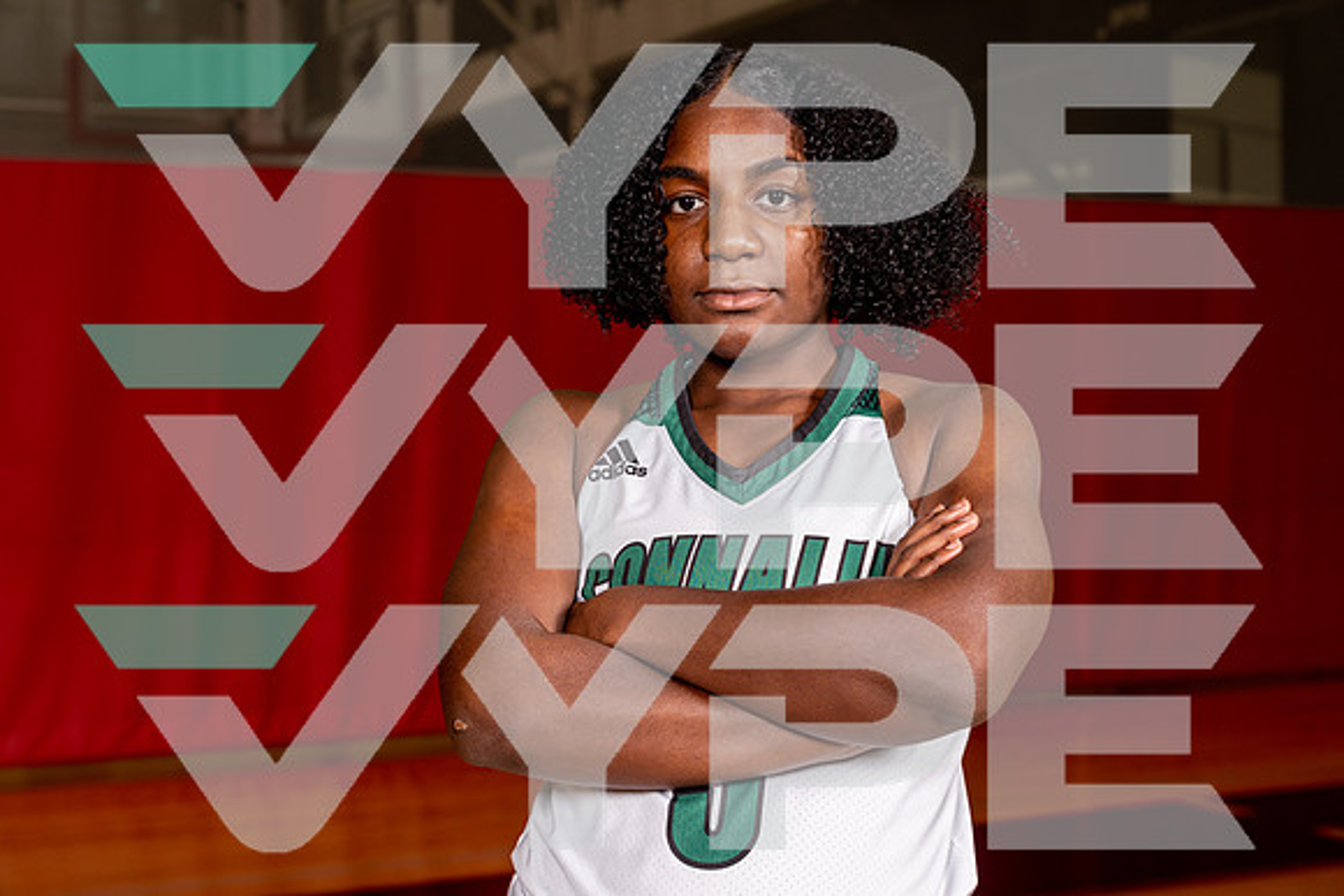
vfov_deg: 22.6
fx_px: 2240
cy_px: 448
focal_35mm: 60
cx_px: 672
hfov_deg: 33.4
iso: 100
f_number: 5.6
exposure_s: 1/125
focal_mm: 60
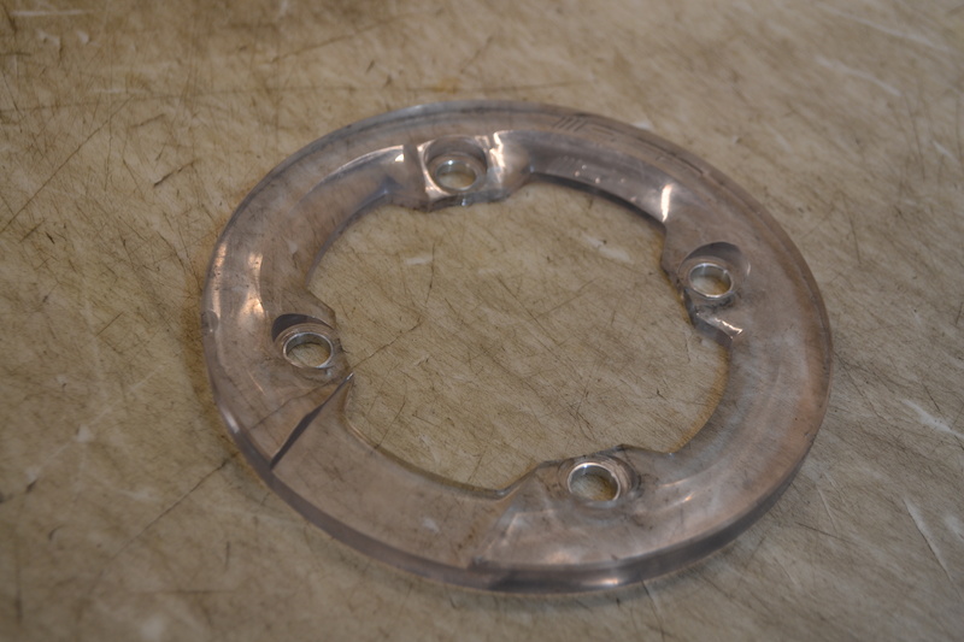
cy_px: 321
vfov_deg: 28.1
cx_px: 482
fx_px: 1285
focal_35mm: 48
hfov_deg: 41.1
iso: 400
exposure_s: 1/25
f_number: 4.8
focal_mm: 32
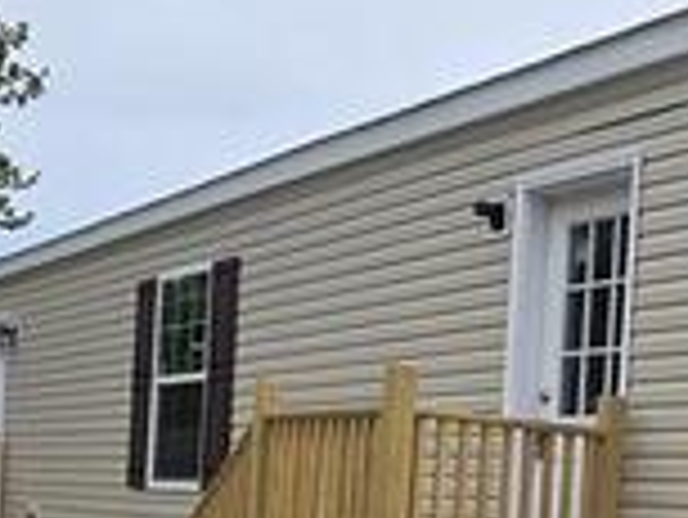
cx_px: 616
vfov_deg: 20.5
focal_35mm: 68
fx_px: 1353
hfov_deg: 27.5
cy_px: 581
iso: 50
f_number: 2.2
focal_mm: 2.2
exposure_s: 1/2088
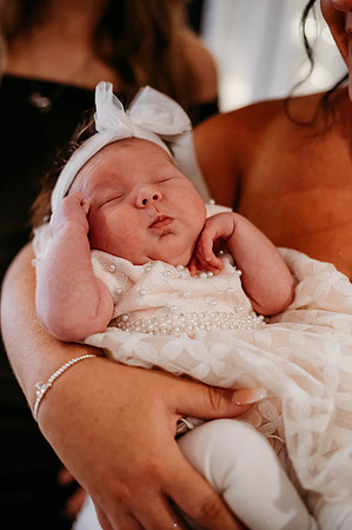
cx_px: 176
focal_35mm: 50
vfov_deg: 39.6
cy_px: 265
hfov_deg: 26.9
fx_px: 735
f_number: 2
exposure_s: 1/250
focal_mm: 50
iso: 2800
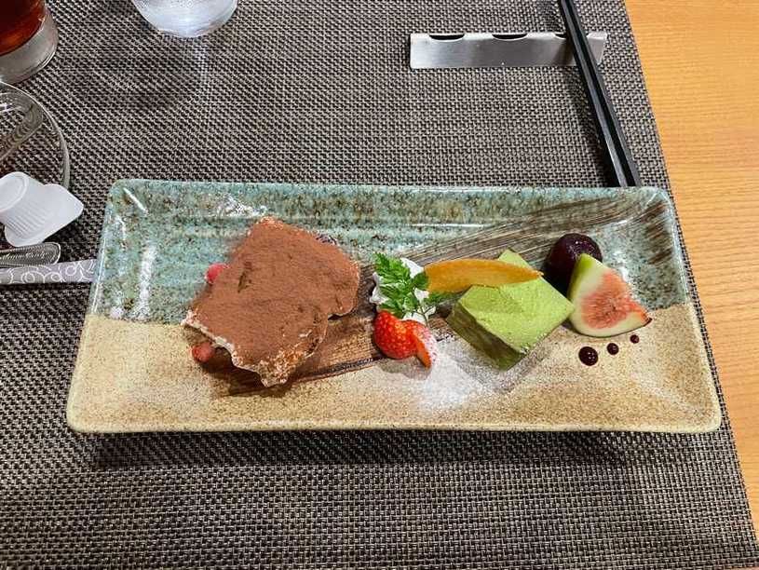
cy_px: 285
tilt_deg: -67.8
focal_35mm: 26
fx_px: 570
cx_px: 380
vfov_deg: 53.1
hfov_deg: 67.3
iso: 500
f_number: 1.6
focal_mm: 4.2
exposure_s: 1/60
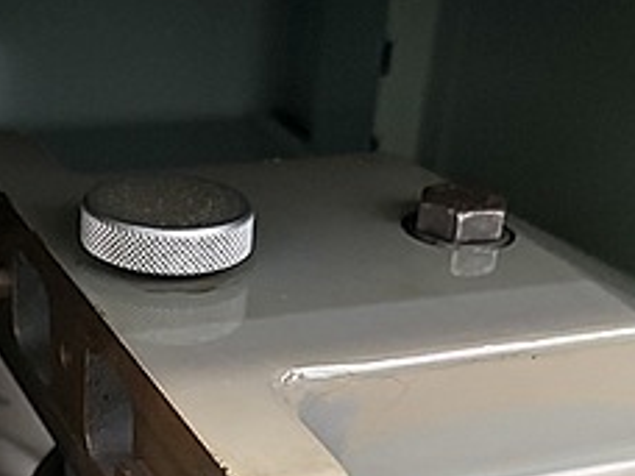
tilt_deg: -37.1
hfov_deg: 26.5
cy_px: 590
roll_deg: -4.3
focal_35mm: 73
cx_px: 198
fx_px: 1339
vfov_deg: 18.9
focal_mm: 5.96
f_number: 1.6
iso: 500
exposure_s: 1/40
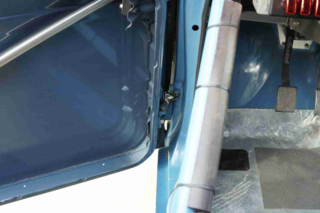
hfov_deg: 43.6
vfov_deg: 29.9
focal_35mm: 45
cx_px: 160
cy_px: 106
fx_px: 400
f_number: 4
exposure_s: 1/60
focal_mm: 30
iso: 400
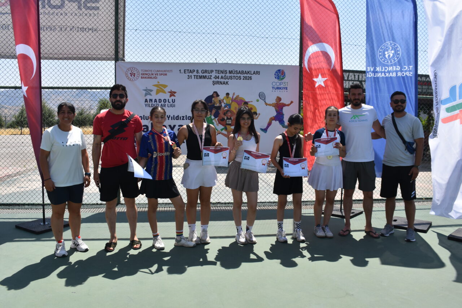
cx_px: 231
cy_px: 154
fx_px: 346
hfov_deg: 67.4
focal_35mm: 27
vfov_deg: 47.9
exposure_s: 1/500
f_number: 8
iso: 200
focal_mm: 18
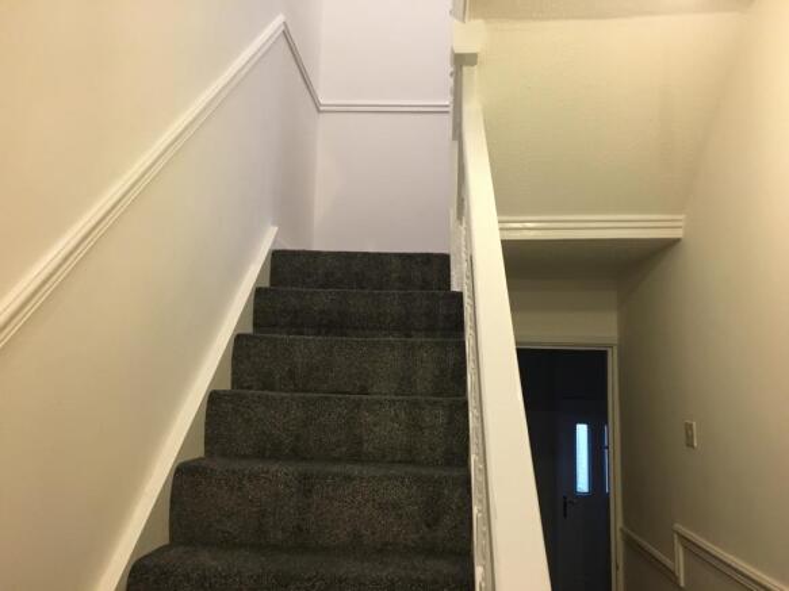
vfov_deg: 48.2
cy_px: 296
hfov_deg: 61.7
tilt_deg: +8.0
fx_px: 661
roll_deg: -0.9
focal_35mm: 29
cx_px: 394
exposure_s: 1/33
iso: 200
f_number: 2.2
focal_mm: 4.15
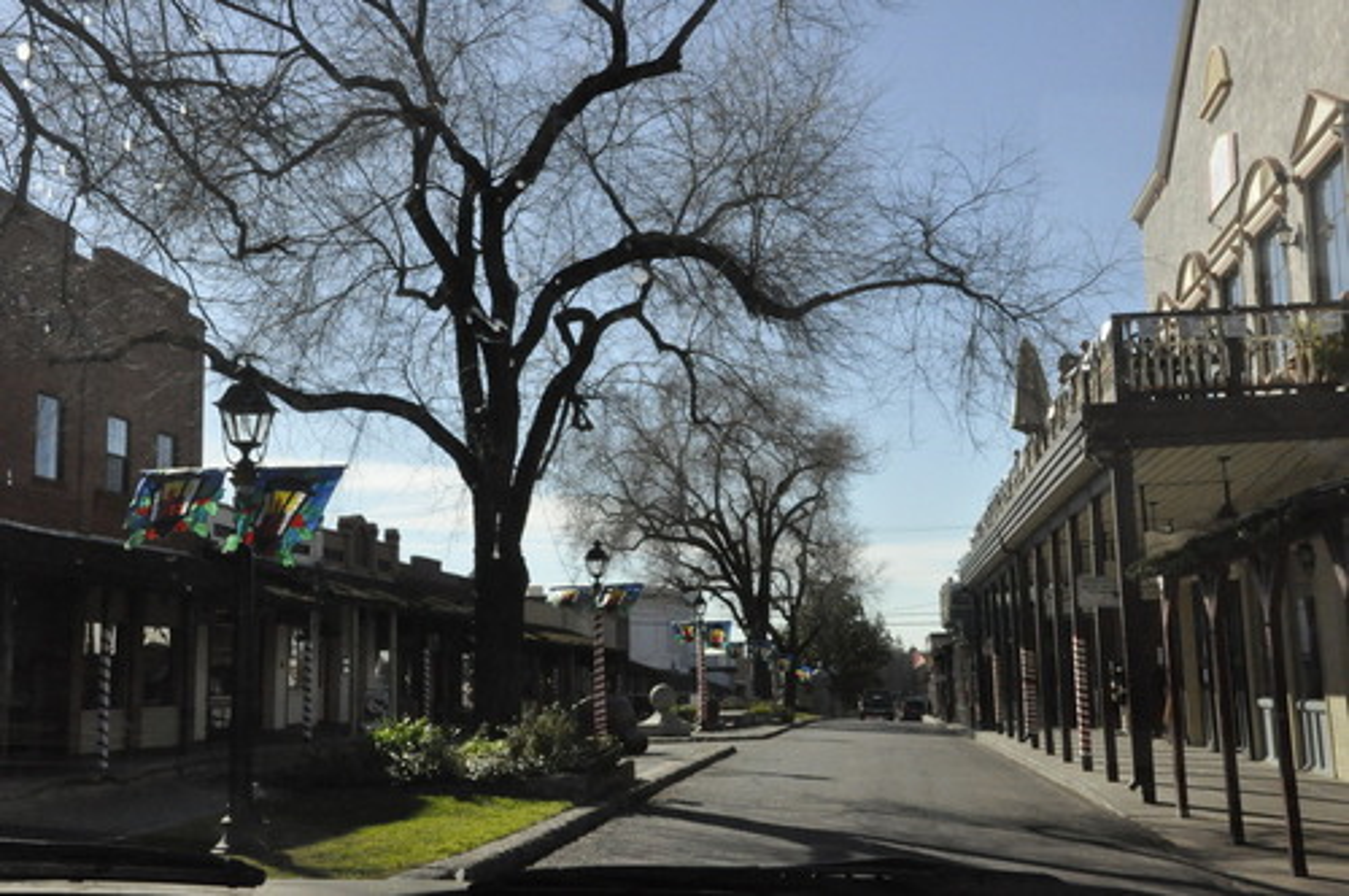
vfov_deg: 31.8
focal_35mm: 42
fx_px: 1572
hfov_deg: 46.5
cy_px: 448
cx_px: 674
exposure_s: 1/500
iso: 3200
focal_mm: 28
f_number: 22
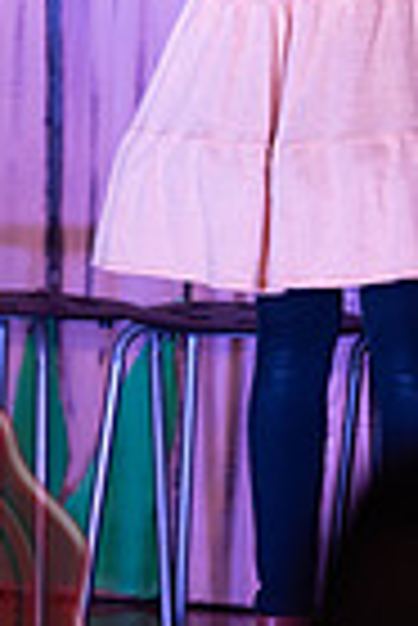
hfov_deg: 2.1
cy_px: -99
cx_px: 301
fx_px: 11257
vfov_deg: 3.2
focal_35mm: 648
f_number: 2.8
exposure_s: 1/200
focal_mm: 200
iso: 900
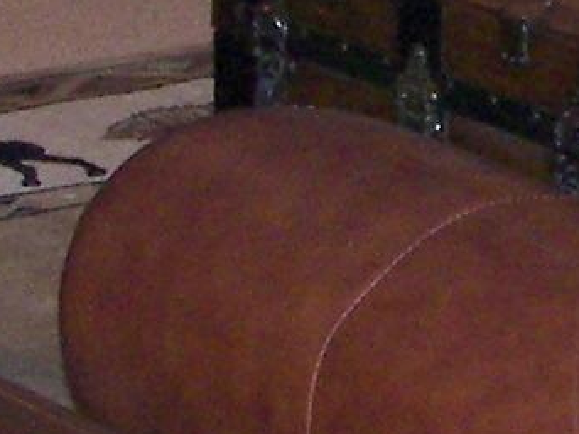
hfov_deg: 7.2
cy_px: -442
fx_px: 4548
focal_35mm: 272
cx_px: 643
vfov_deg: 5.3
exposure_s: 1/30
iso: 160
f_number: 2.8
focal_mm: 6
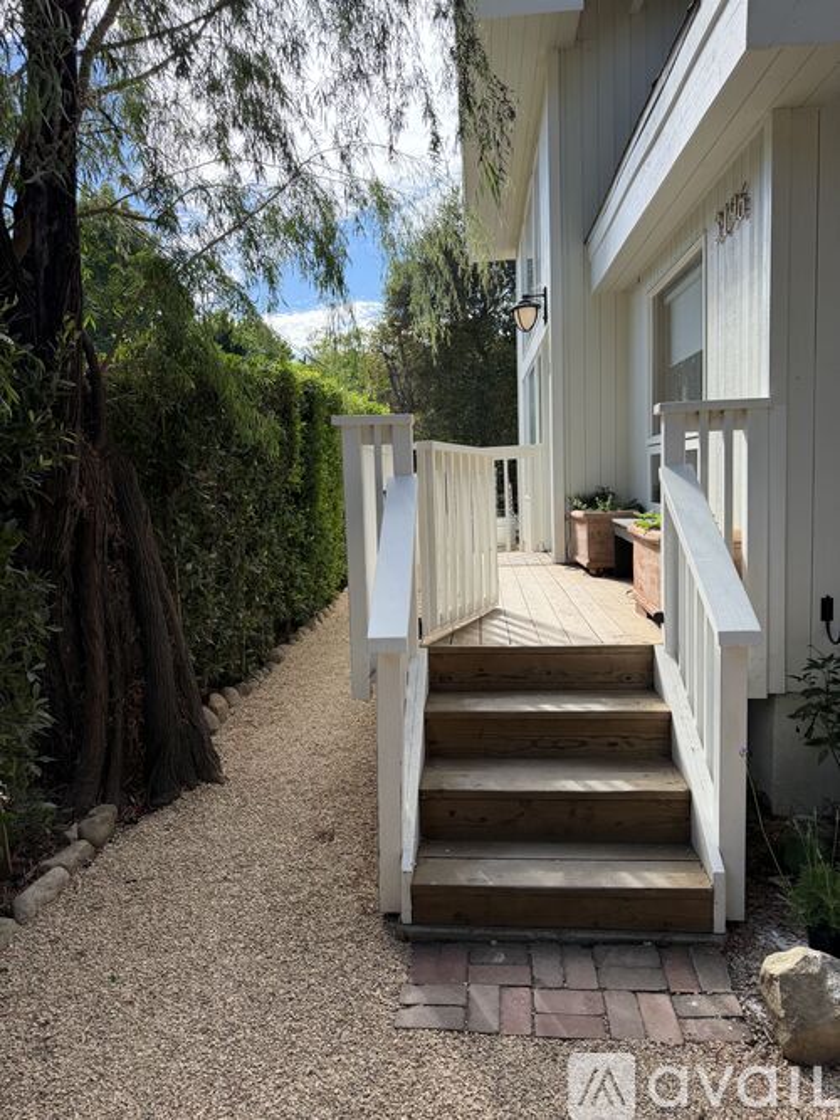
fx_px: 777
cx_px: 420
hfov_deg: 56.8
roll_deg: +1.8
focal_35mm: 24
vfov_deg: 71.6
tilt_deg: -5.7
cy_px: 560
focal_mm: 6.76
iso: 100
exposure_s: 1/1727
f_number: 1.78
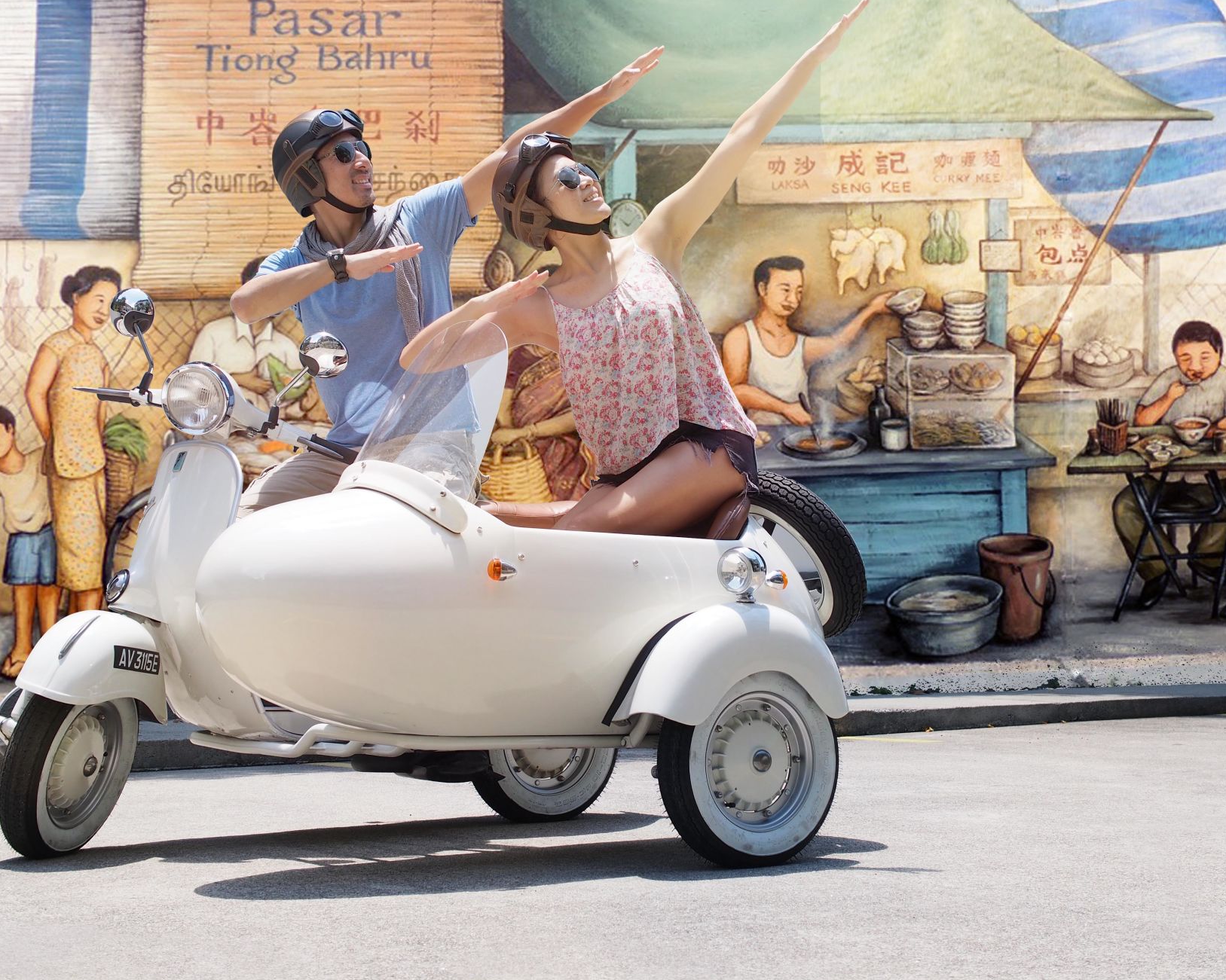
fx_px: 2177
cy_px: 418
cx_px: 644
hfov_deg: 31.5
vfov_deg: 25.4
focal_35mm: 60
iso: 200
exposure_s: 1/640
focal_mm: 25
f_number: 4.5
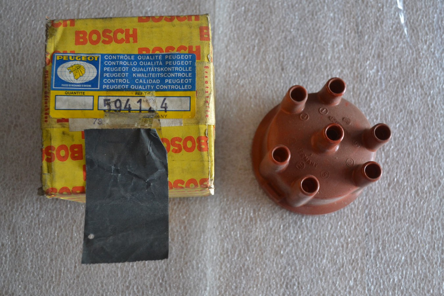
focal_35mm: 48
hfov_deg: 41.1
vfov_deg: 28.1
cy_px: 148
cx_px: 222
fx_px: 592
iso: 1400
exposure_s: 1/60
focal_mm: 32
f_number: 4.8
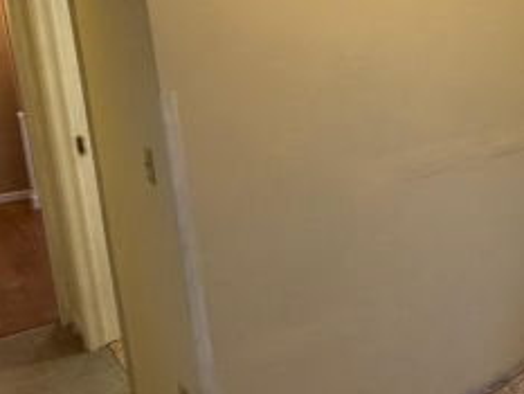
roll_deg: +1.8
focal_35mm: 40
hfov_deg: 34.1
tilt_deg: -6.9
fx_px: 606
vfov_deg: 35.1
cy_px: 92
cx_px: 676
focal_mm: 2.22
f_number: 2.2
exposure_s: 1/60
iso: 160
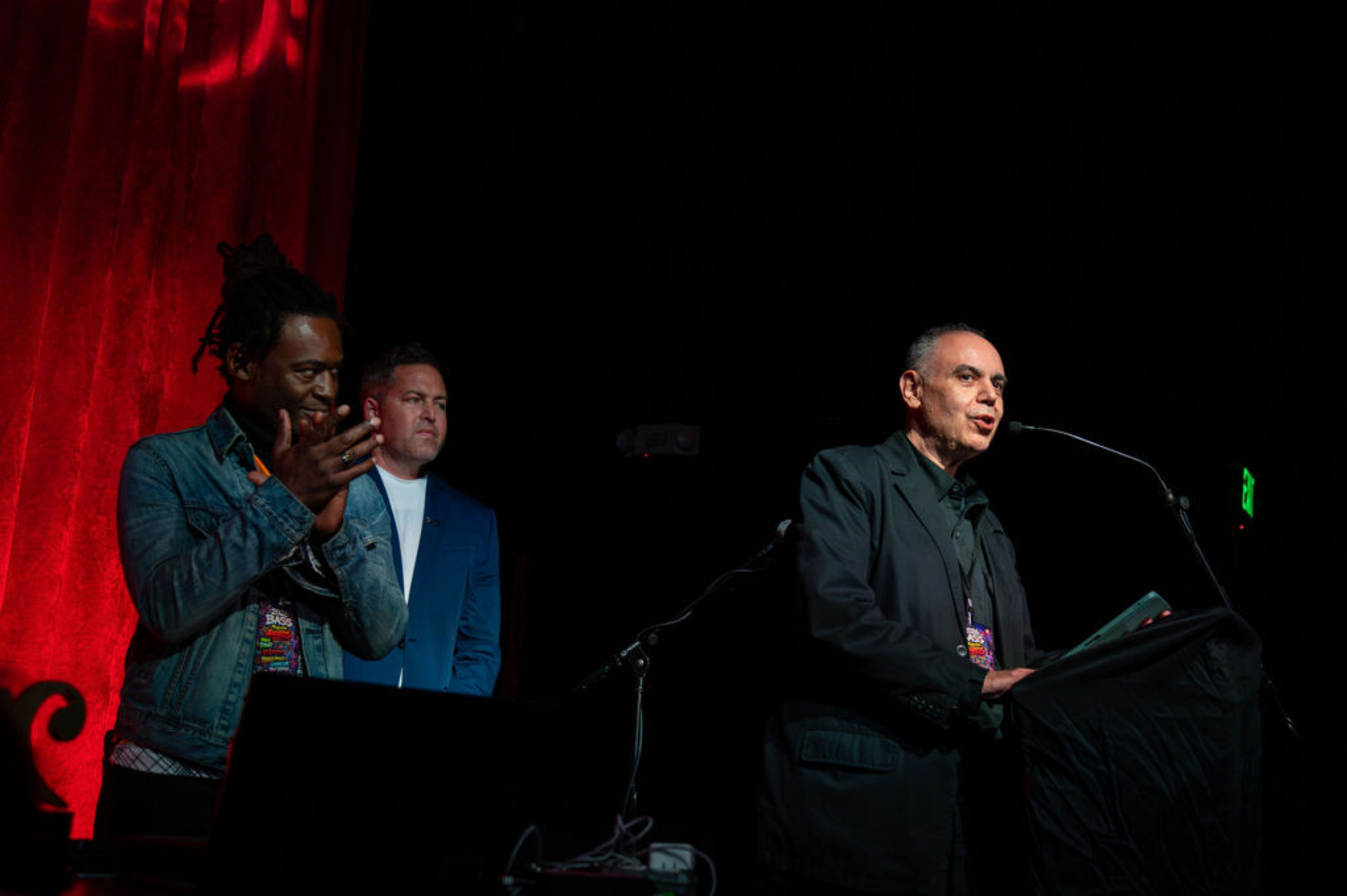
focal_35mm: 40
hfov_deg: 48.5
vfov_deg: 33.3
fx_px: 1495
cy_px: 448
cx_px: 674
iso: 4000
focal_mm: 40
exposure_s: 1/250
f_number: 4
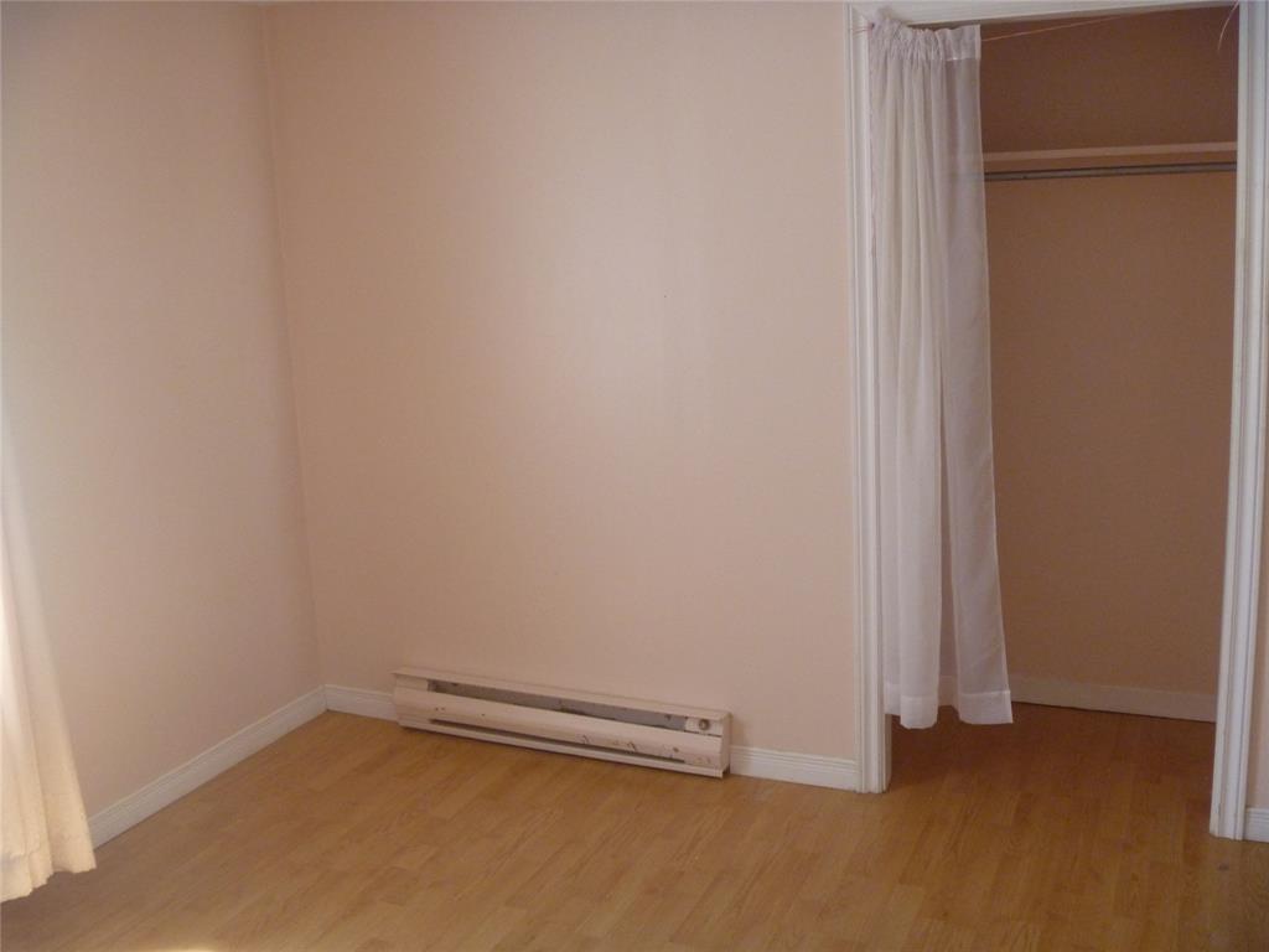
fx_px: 1283
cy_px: 476
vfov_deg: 40.7
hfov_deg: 52.6
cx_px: 634
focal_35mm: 35
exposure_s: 1/30
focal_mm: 6.3
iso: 320
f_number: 3.5
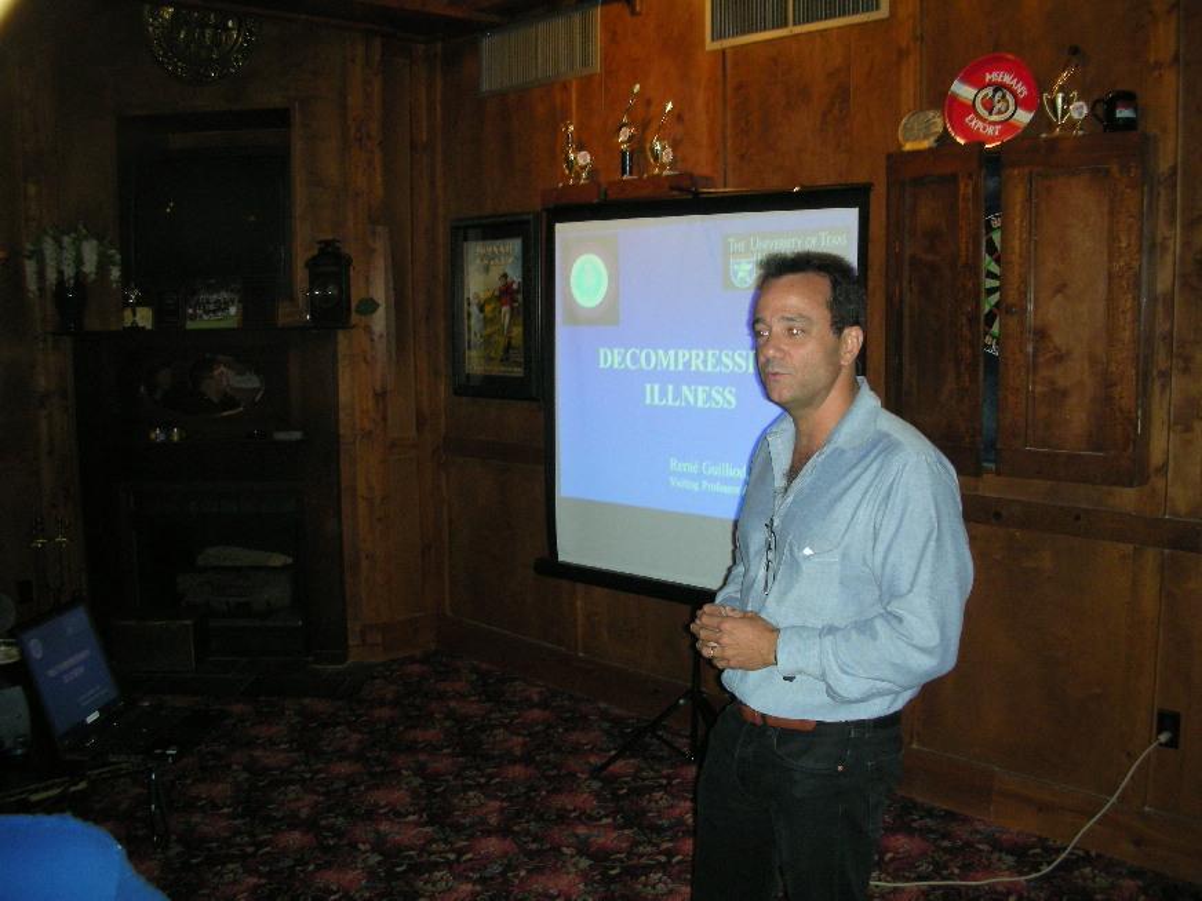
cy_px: 450
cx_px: 601
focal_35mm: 35
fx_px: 1215
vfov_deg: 40.7
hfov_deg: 52.6
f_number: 2.8
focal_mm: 5.8
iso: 178
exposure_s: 1/60
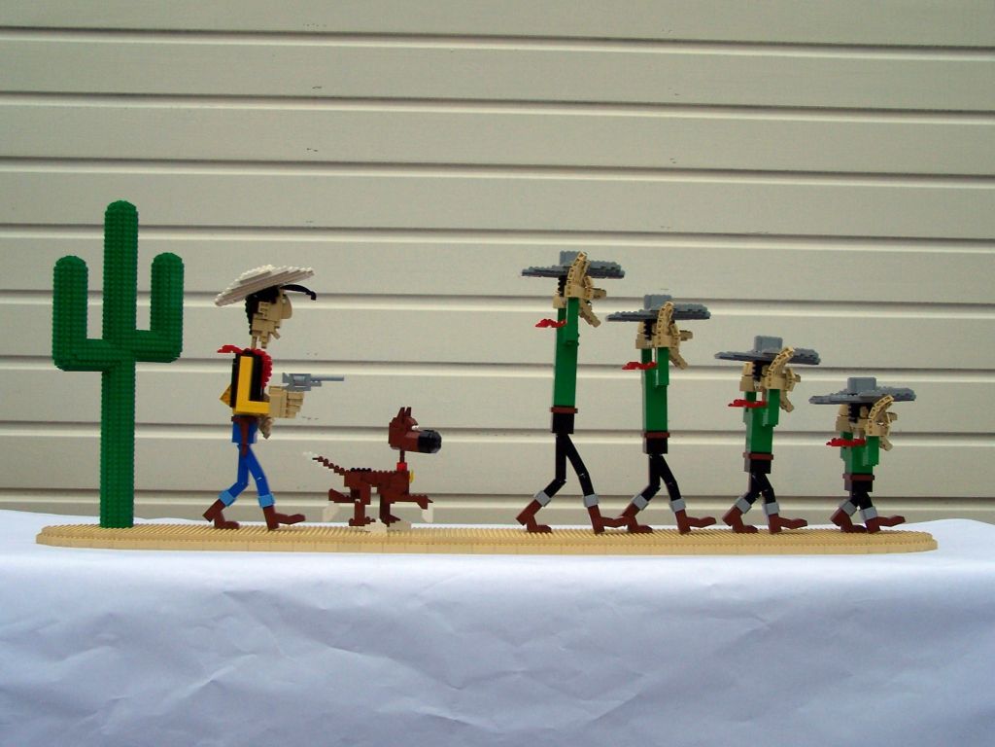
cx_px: 498
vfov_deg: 28.6
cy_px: 374
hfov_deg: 37.5
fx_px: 1466
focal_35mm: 51
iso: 80
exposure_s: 1/750
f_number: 3
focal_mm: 8.5
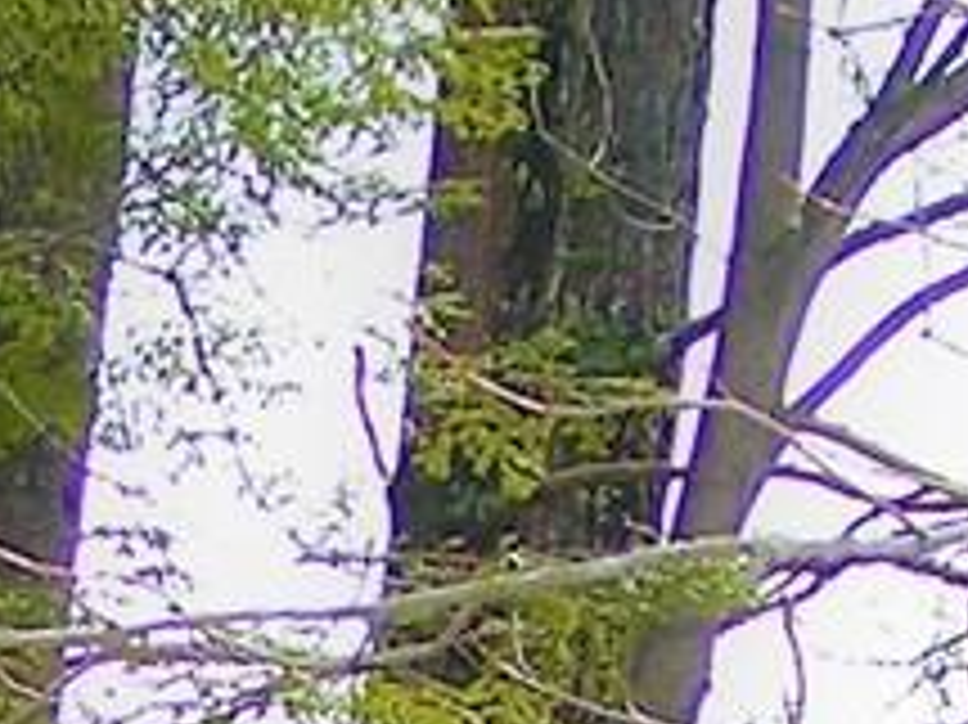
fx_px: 5059
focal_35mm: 181
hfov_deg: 10.8
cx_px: -23
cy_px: 1491
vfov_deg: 7.8
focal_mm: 5.8
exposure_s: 1/800
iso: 80
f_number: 2.8
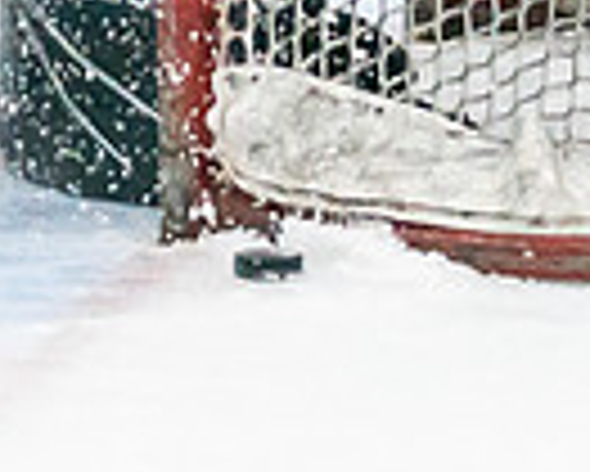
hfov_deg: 3.2
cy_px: -148
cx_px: -637
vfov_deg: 2.6
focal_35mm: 592
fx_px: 10345
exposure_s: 1/1250
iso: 3200
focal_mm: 70
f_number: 2.8
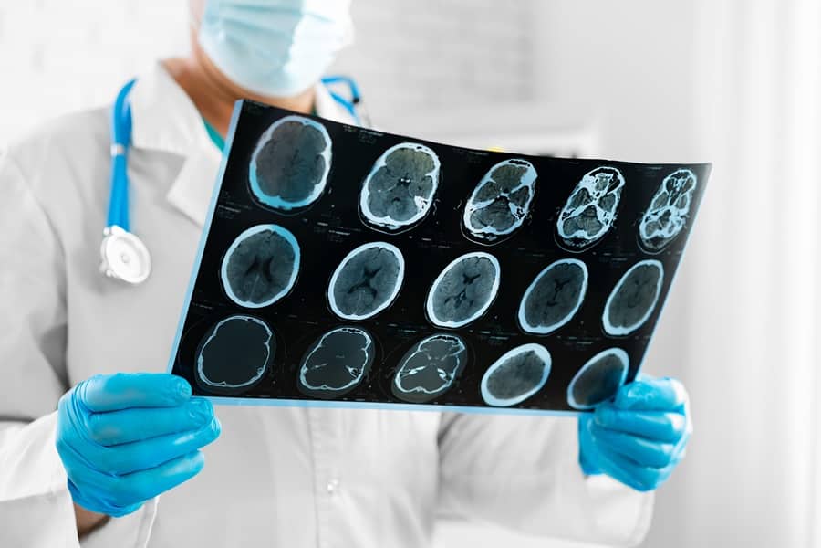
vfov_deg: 24.6
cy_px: 274
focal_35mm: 55
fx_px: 1254
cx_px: 410
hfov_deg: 36.2
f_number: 3.2
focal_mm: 55
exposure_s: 1/100
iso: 160
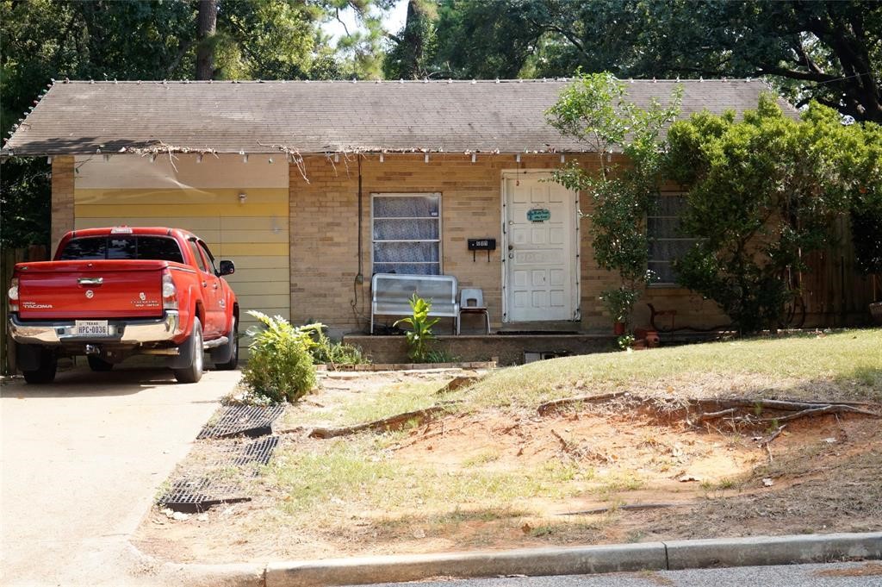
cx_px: 441
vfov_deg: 22.0
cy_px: 294
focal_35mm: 62
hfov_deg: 32.7
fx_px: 1506
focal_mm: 41
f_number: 11
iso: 1000
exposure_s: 1/320
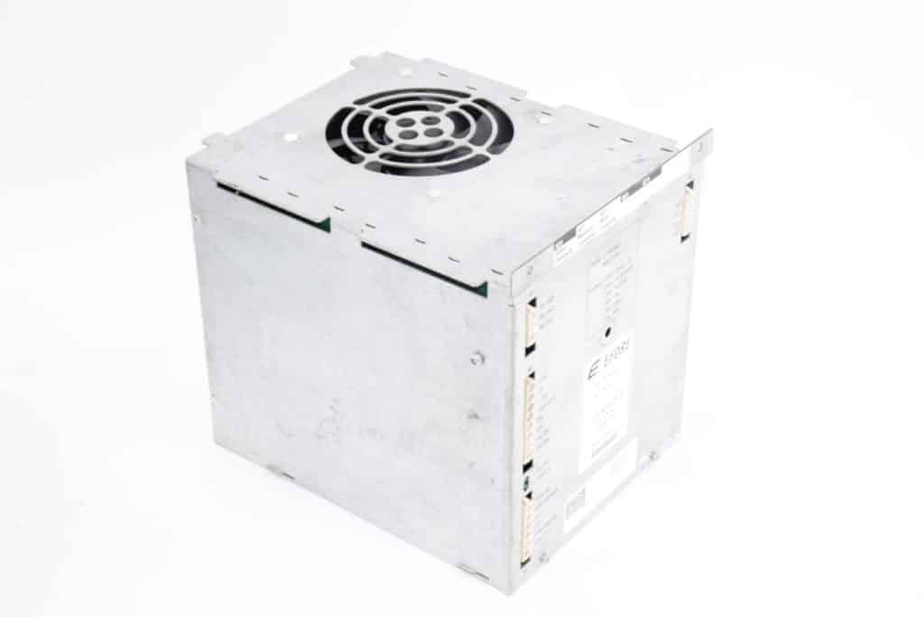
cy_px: 308
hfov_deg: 28.1
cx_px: 462
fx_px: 1848
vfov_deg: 18.9
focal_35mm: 72
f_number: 13
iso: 200
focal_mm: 48
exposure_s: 1/30
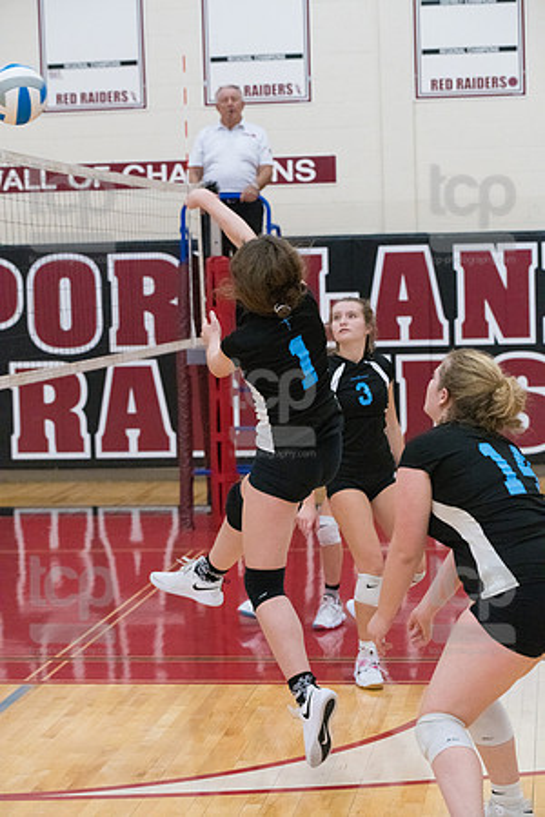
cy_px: 408
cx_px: 272
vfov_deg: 22.6
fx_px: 2044
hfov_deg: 15.2
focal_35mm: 90
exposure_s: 1/1000
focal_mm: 90
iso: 6400
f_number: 4.5
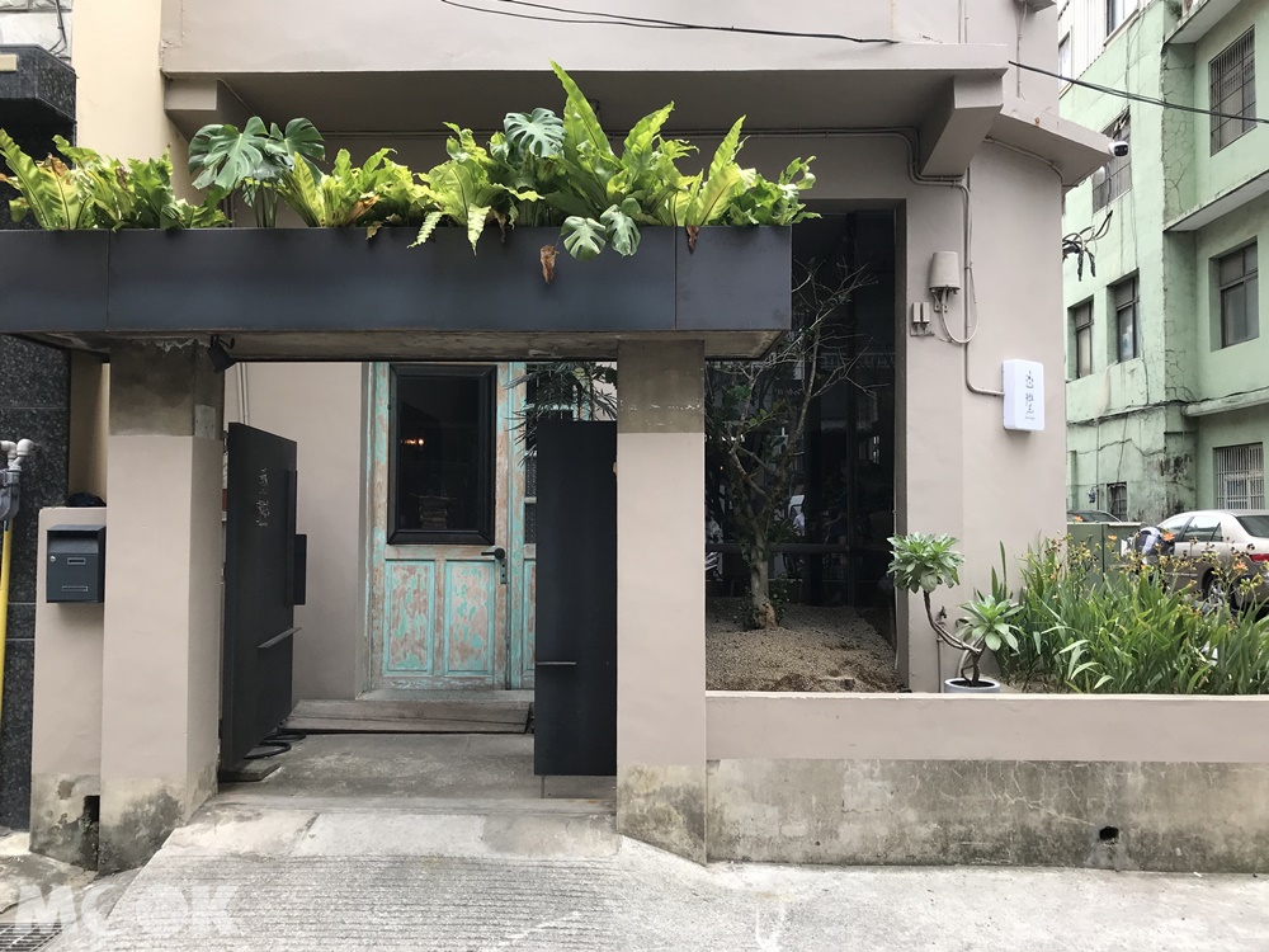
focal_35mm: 28
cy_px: 476
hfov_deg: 63.4
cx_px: 634
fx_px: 1026
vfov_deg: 49.7
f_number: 1.8
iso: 20
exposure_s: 1/491
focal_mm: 3.99
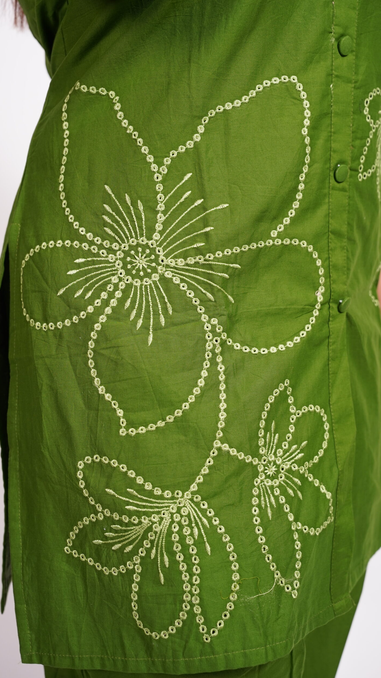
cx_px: 186
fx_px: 808
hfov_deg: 26.5
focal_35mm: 45
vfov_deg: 45.5
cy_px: 339
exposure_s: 1/50
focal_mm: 42
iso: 640
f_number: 5
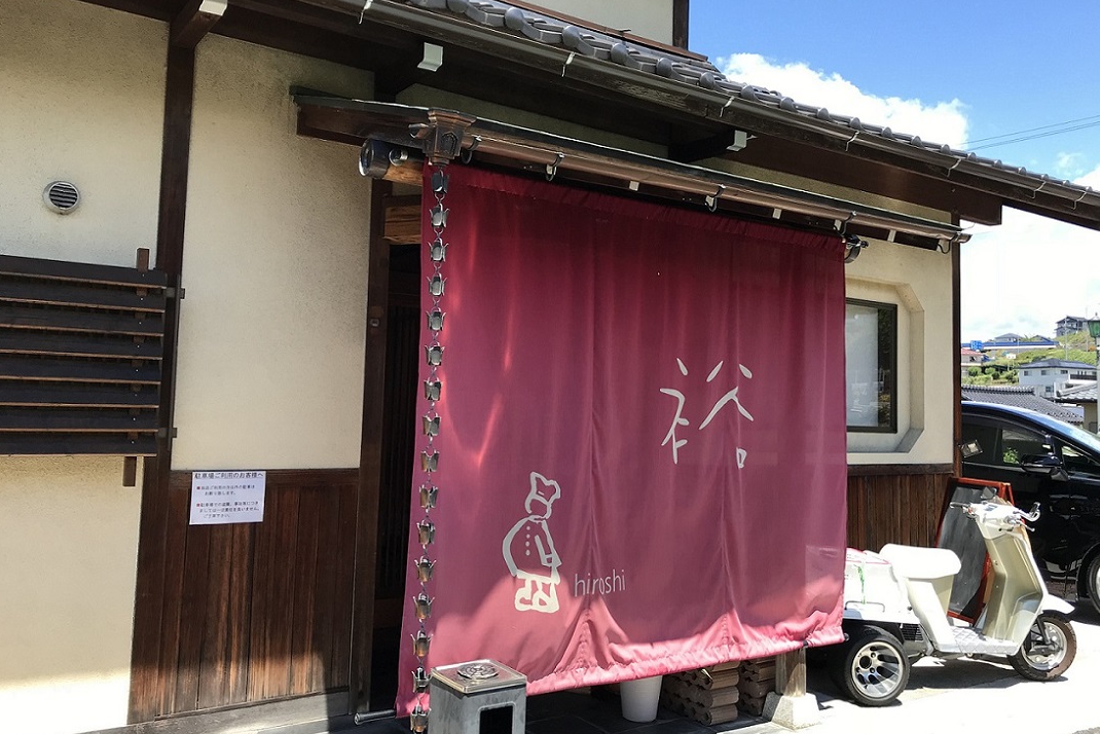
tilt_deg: +3.7
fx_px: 917
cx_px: 556
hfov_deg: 61.9
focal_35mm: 30
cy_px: 353
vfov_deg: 43.6
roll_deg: -1.7
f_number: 1.8
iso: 20
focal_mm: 3.99
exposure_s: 1/812
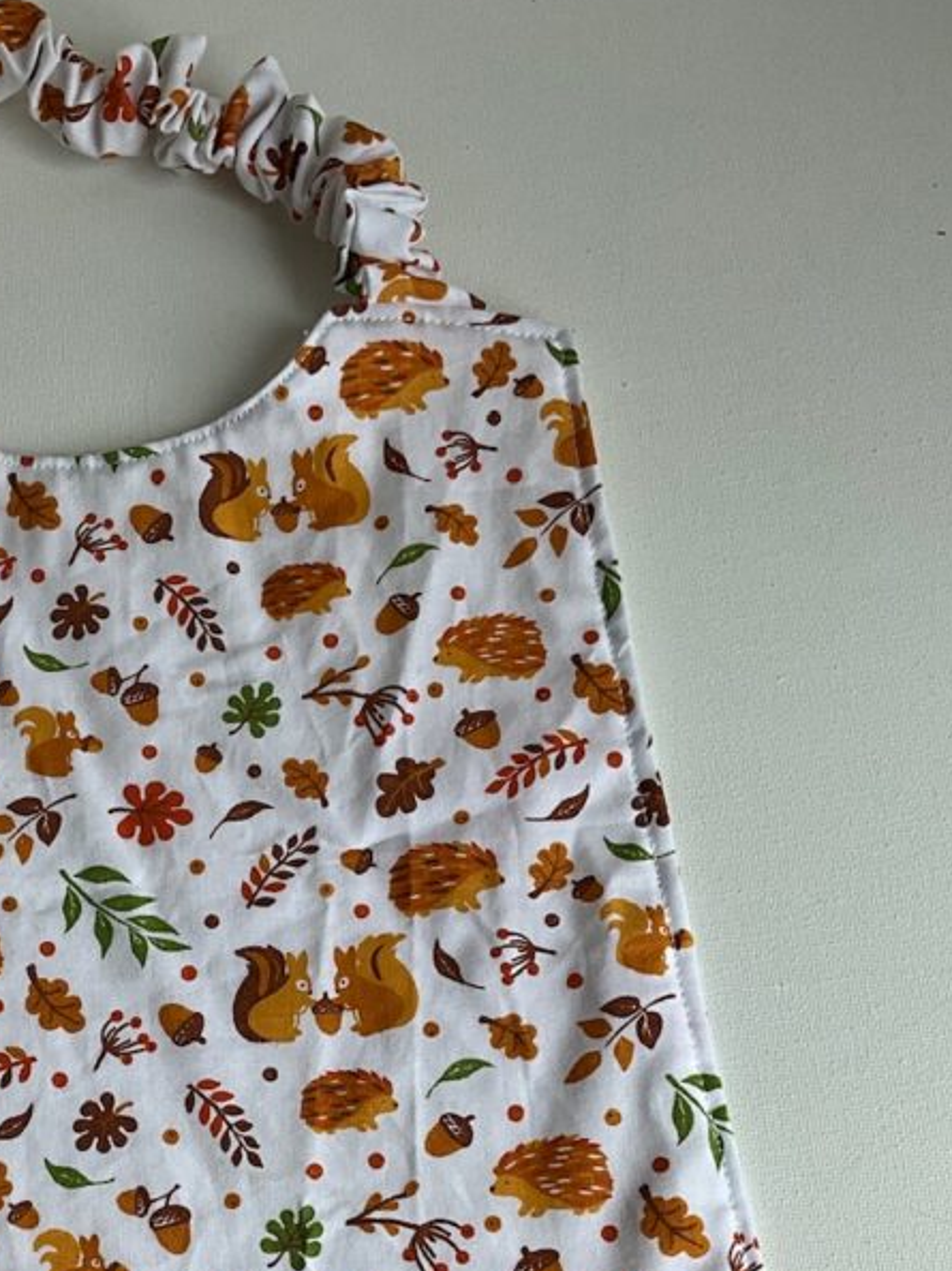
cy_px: 1029
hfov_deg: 28.4
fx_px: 1835
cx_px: 175
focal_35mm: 50
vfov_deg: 36.8
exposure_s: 1/500
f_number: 1.8
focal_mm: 3
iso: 25
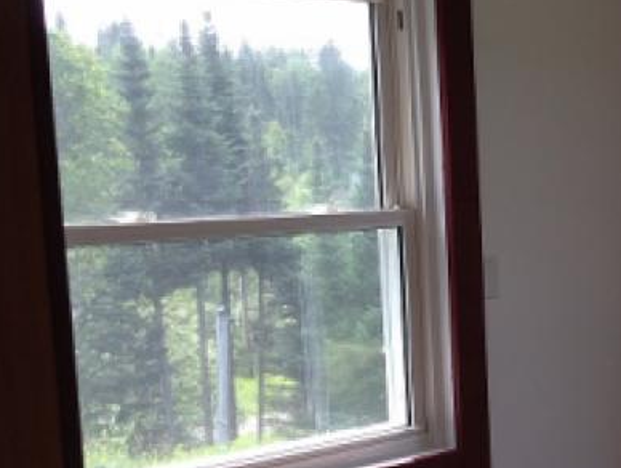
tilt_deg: -7.1
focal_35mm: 87
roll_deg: +0.7
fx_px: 1563
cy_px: 328
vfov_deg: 17.0
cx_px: 773
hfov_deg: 20.8
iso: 50
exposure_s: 1/128
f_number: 2.4
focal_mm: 4.12
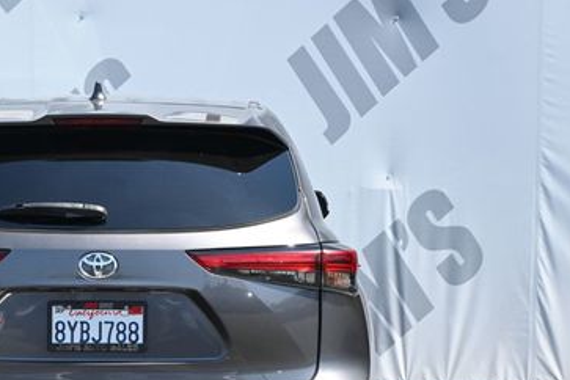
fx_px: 1757
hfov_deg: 18.2
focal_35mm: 111
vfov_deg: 12.3
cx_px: 97
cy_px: 306
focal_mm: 42
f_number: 5.6
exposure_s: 1/250
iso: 220
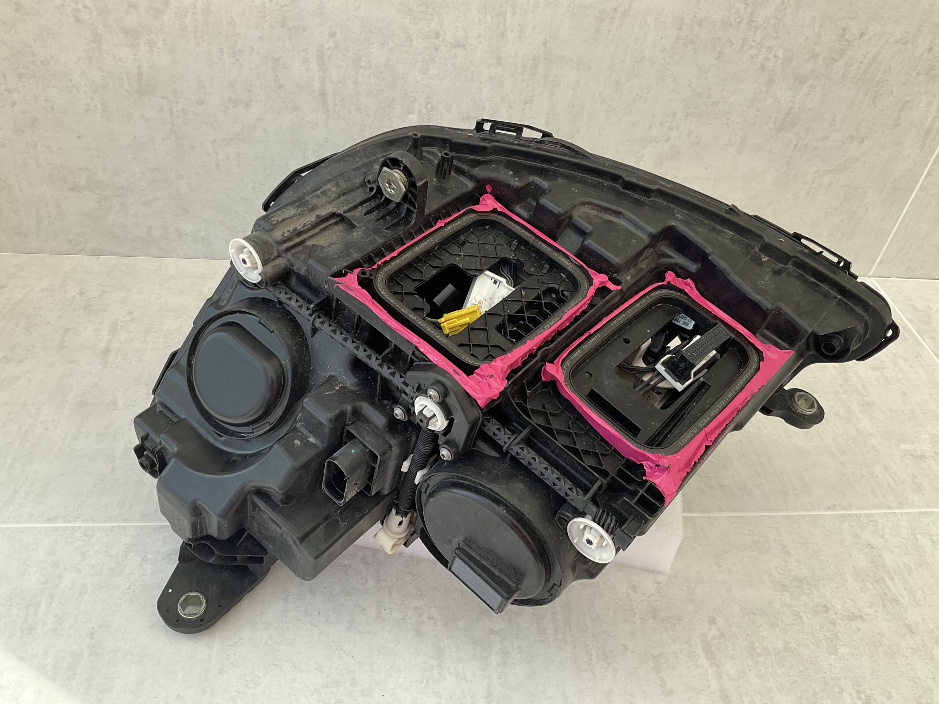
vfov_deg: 48.2
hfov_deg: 61.7
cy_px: 352
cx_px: 470
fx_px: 787
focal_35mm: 29
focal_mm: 3
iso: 16
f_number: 1.8
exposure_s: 1/657
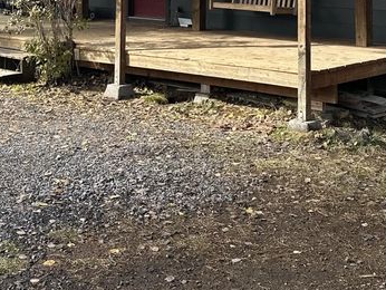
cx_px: 215
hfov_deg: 27.4
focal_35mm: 71
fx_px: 792
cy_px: -78
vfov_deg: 19.3
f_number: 1.78
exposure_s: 1/1639
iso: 80
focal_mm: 6.86
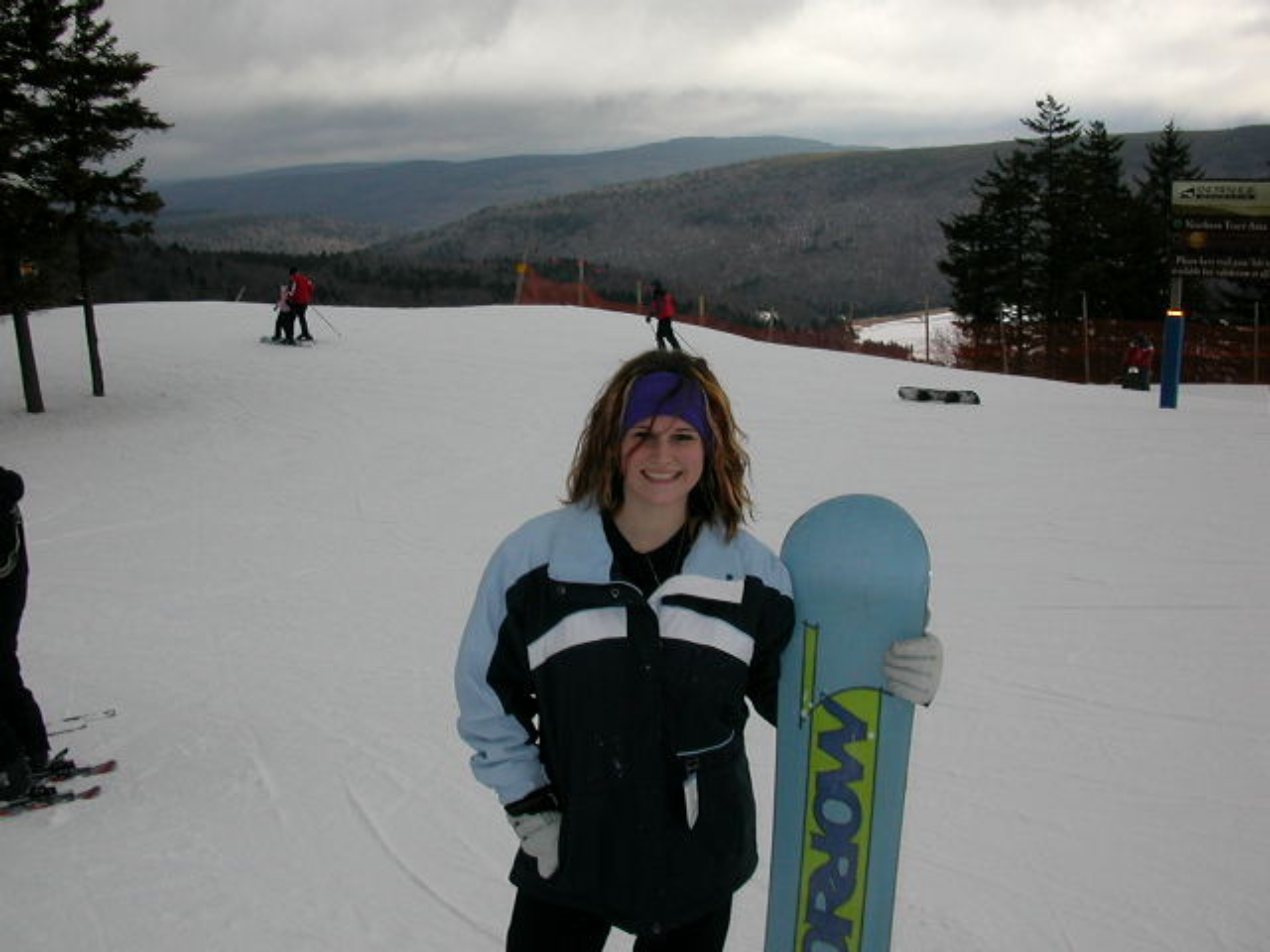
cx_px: 635
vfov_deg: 38.7
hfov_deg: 50.1
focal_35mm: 37
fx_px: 1357
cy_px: 476
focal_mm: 5.6
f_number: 4.5
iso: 100
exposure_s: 1/345
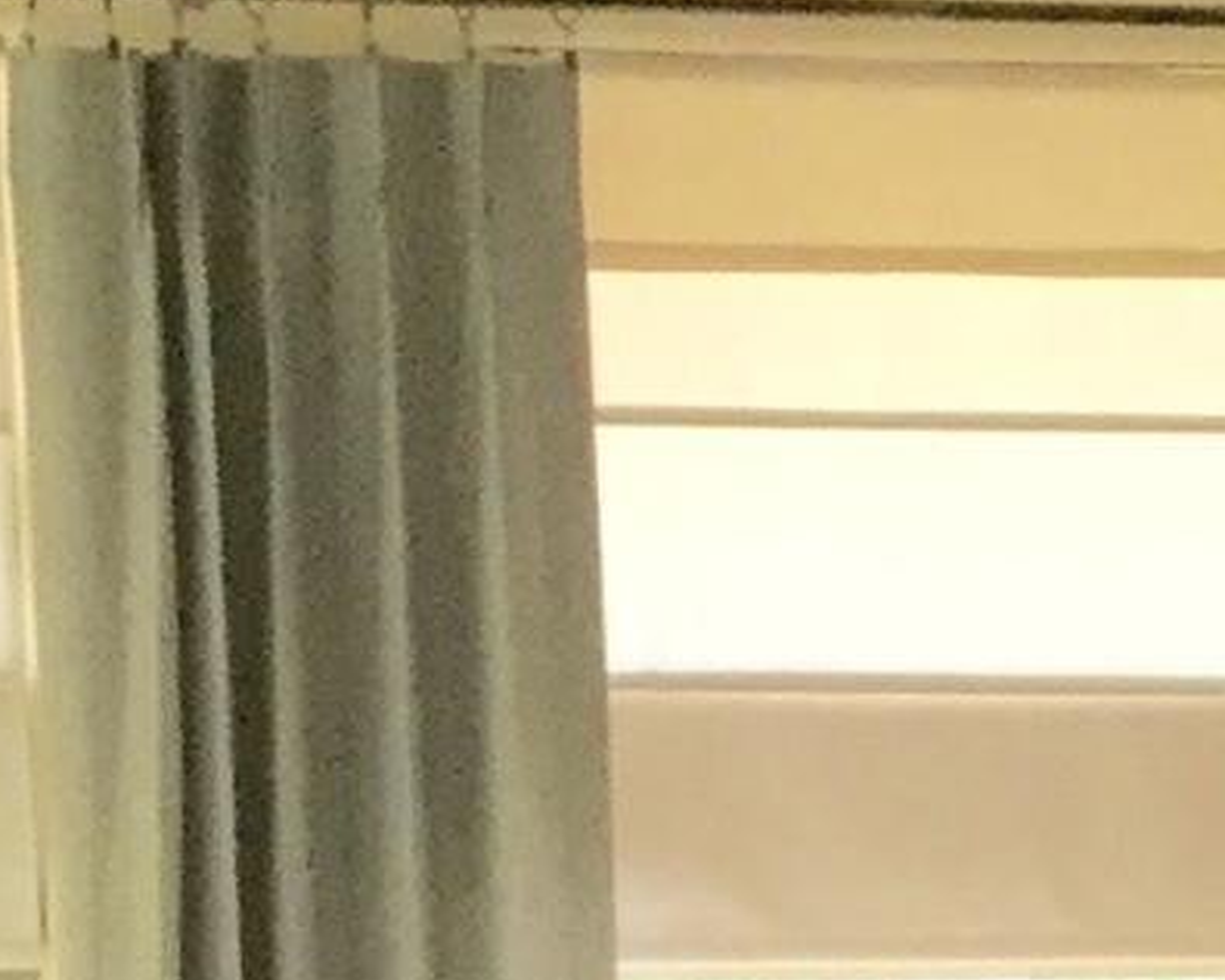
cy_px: 1861
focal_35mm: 230
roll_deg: +1.1
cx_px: 1762
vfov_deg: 6.5
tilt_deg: -5.7
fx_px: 8339
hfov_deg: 8.2
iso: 32
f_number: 2.4
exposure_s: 1/30
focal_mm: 3.3
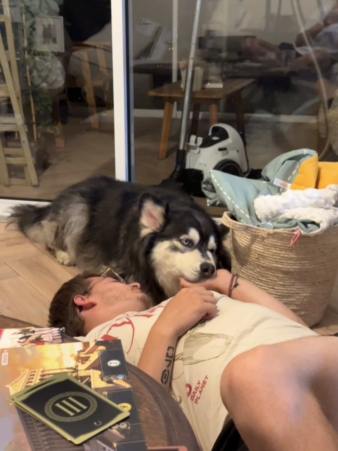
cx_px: 169
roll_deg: -0.5
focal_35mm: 48
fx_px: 625
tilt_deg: -18.1
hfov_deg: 30.3
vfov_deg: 39.7
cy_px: 226
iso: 640
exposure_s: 1/25
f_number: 1.78
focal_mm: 6.86
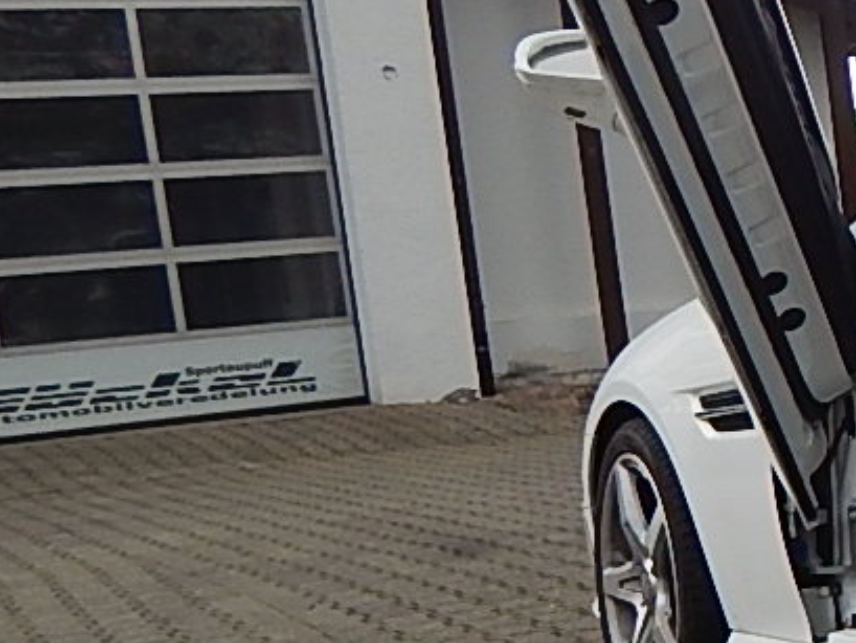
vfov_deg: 17.1
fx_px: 2127
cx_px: 1655
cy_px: 450
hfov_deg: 17.3
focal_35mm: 86
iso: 125
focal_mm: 4
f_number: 3
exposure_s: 1/320
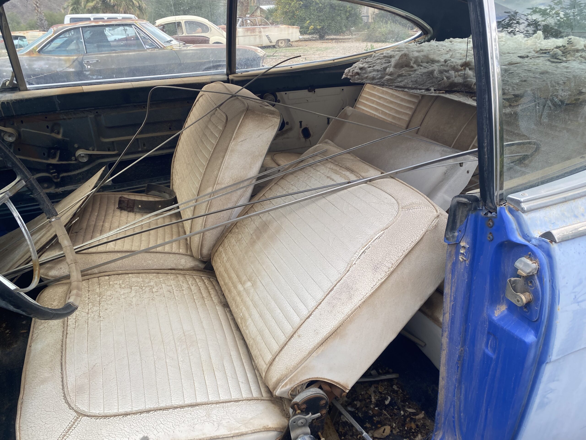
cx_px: 293
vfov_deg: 53.1
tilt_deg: -22.7
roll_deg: +4.1
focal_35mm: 26
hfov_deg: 67.3
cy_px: 220
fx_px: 440
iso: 32
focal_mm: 4.25
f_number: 1.8
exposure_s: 1/485
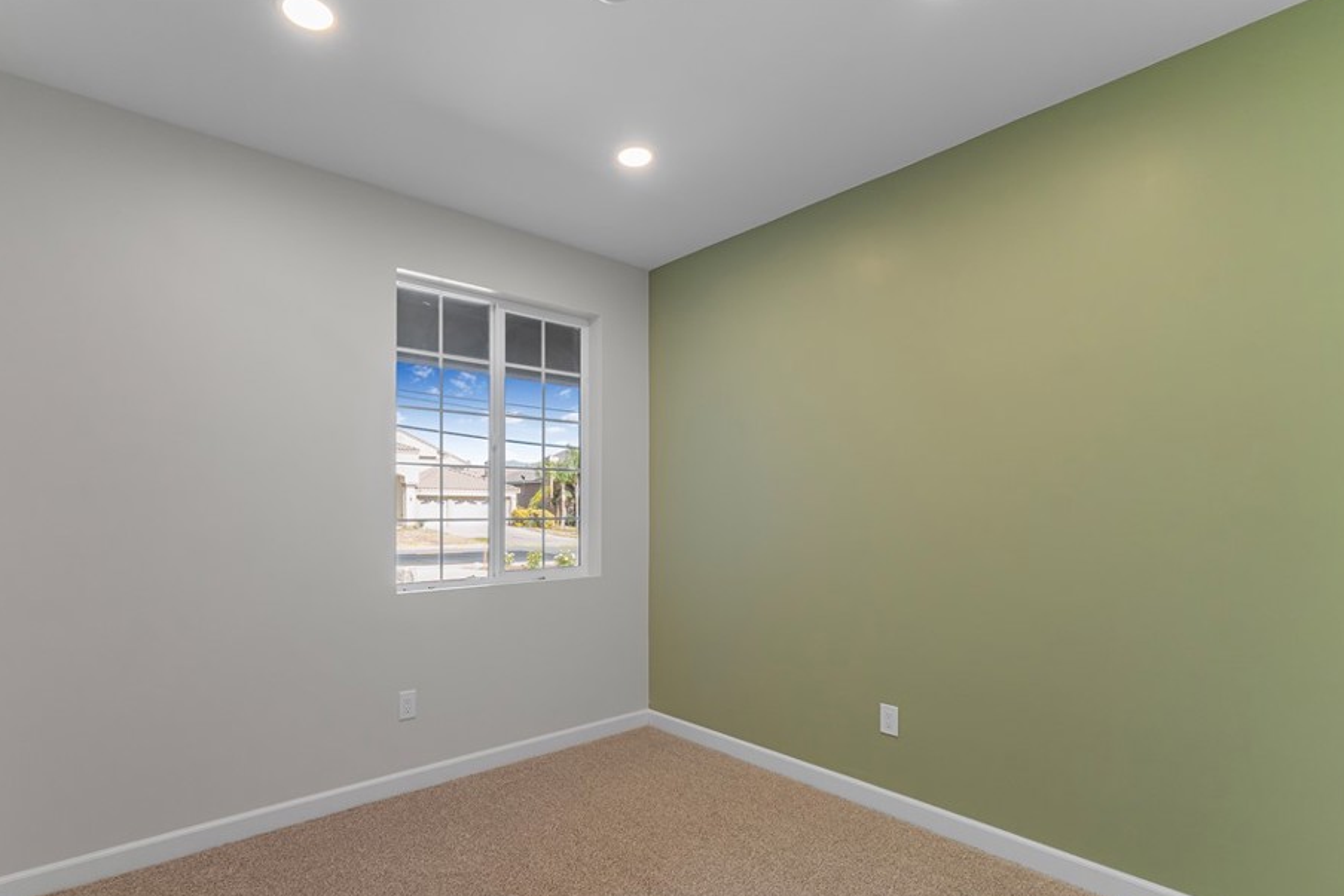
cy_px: 499
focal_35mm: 17
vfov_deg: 70.2
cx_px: 601
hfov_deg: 92.9
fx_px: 635
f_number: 10
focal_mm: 10
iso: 250
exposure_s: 1/4
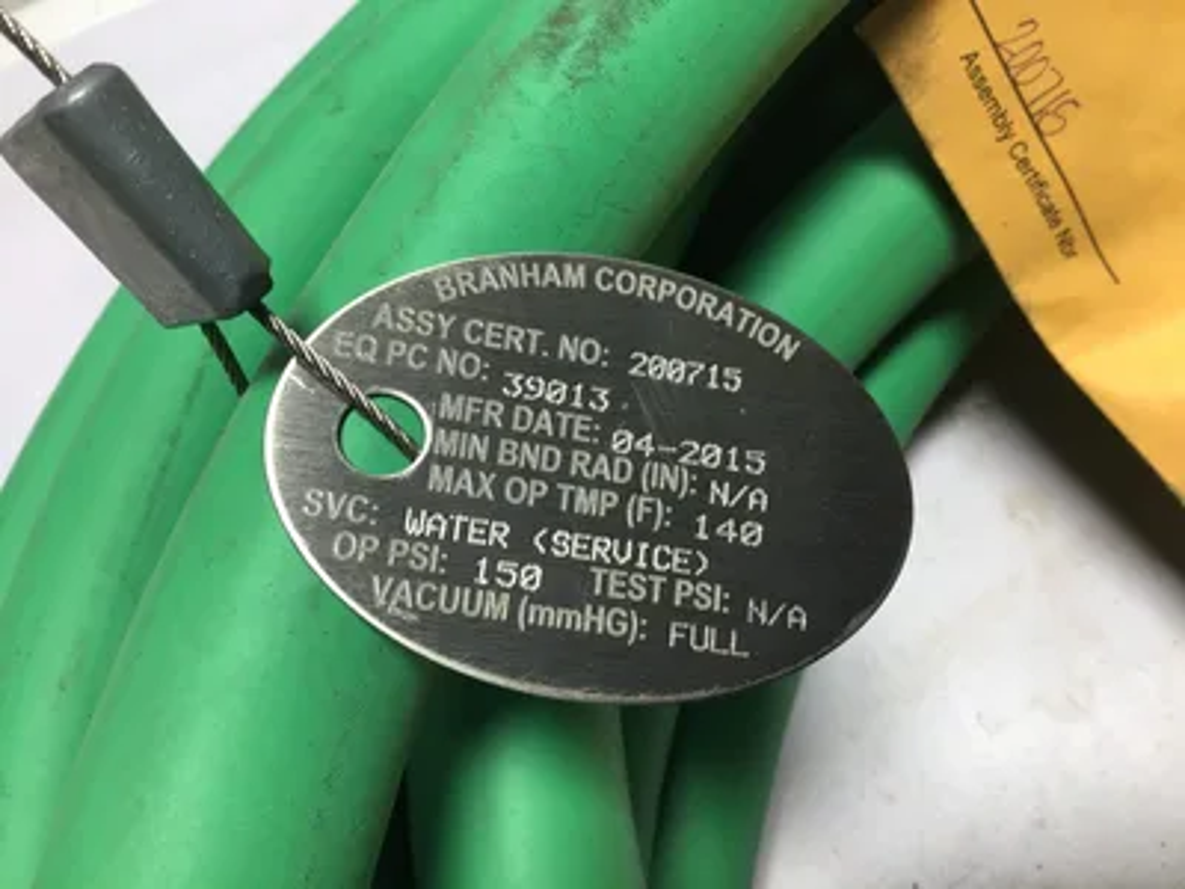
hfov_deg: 58.4
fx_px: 1061
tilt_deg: -61.6
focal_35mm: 31
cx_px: 592
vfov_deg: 45.4
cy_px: 444
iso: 40
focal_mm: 3.3
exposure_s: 1/120
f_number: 2.4
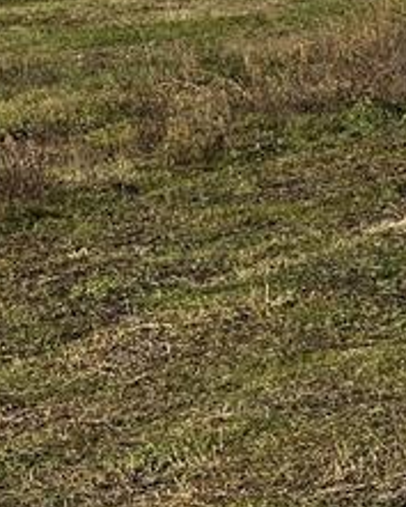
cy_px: -89
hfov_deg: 4.7
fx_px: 4893
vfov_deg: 5.9
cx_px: 447
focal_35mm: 326
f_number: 2.8
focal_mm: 9
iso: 32
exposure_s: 1/1054
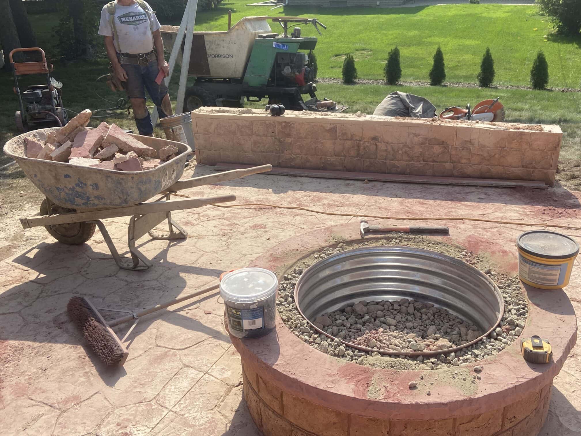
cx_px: 313
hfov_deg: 55.3
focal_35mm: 33
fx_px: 554
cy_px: 206
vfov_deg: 42.9
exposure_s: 1/1808
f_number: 1.8
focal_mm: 4.25
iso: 32
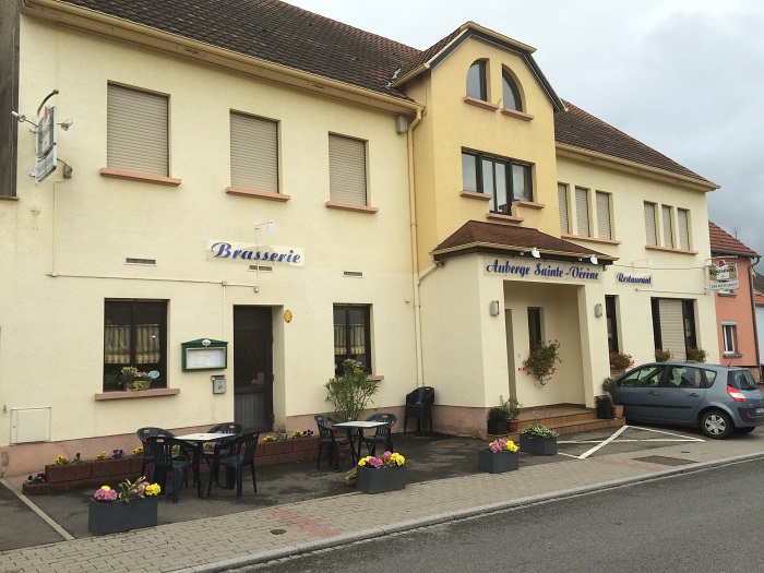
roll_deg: +2.2
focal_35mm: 29
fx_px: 640
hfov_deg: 61.7
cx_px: 382
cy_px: 286
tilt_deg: +6.6
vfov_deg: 48.2
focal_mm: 4.15
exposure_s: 1/451
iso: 32
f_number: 2.2
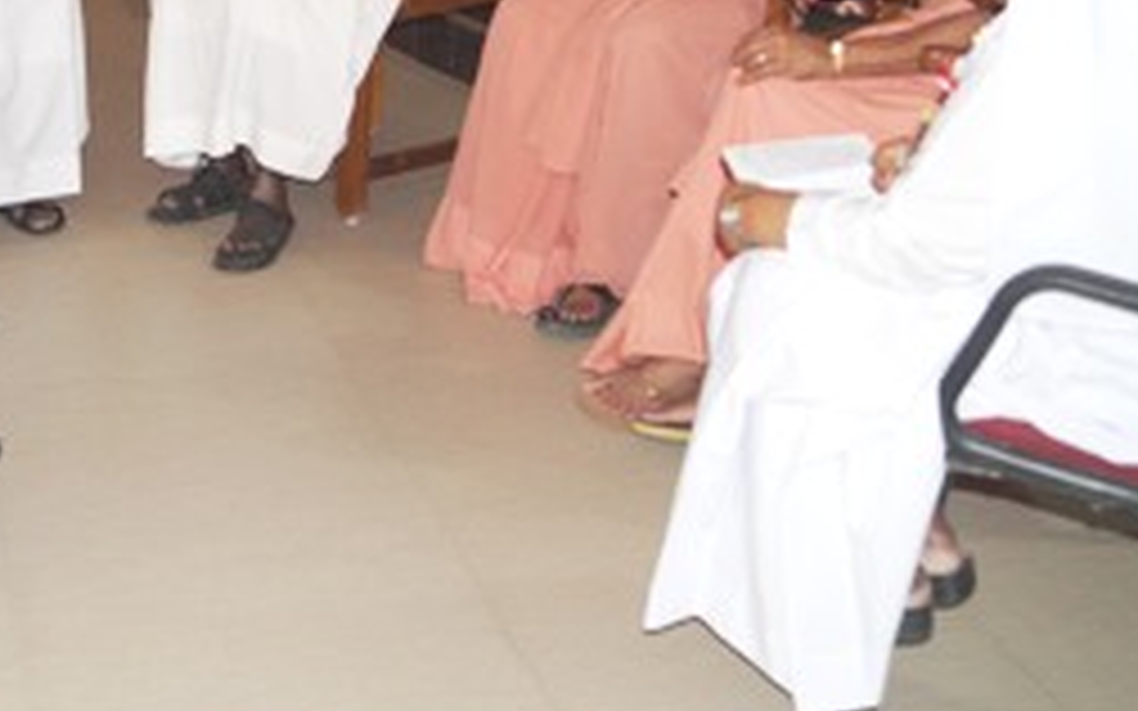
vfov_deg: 19.6
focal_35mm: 65
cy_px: 76
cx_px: 193
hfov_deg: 30.6
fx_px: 2015
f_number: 4
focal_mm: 24
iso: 800
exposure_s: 1/60
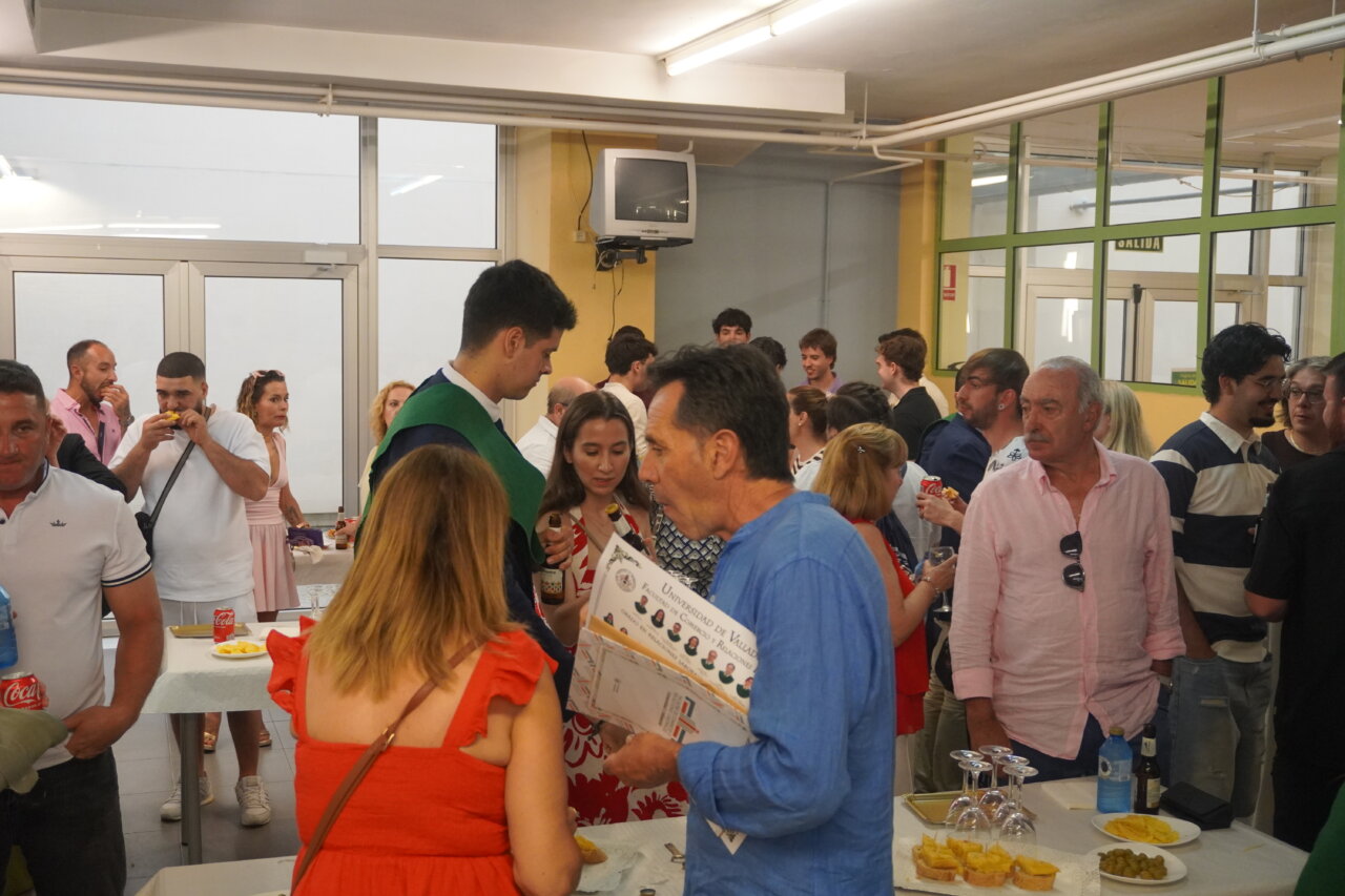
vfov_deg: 34.2
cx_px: 672
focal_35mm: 39
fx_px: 1457
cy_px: 448
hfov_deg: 49.6
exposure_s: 1/160
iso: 2000
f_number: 4.5
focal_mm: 26
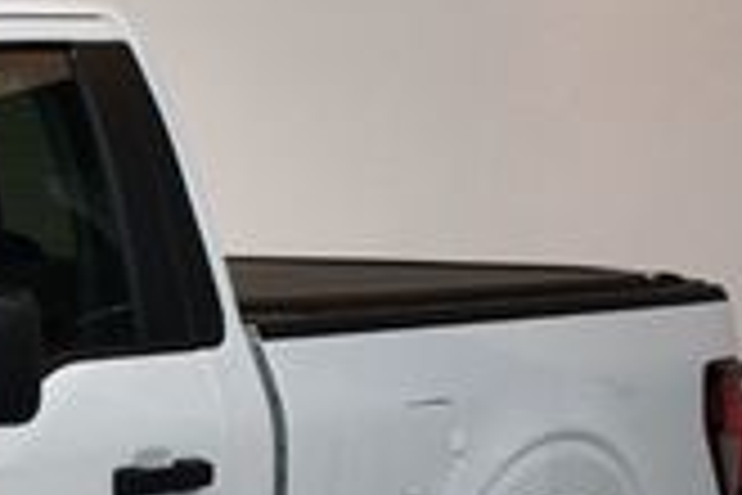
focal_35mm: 155
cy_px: 576
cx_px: -571
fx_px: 3194
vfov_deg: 8.8
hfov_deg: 12.2
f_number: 4
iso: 1000
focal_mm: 27
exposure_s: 1/125
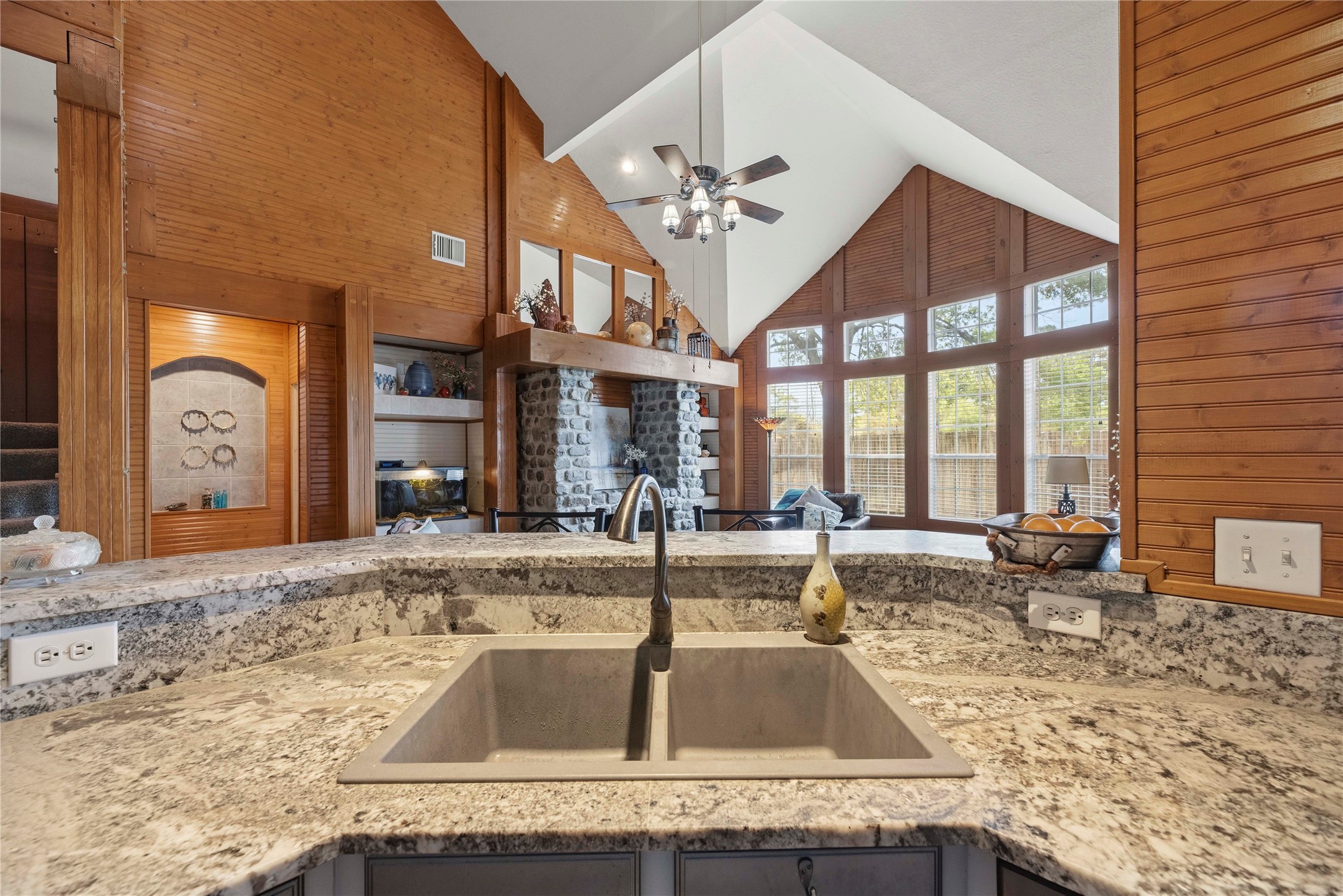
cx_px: 672
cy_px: 448
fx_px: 522
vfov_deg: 81.2
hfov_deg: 104.2
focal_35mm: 14
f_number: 8
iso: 800
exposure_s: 1/500
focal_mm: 14
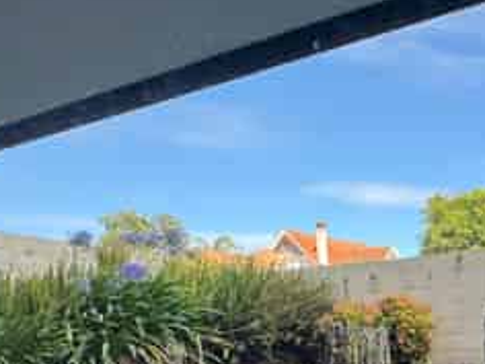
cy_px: 392
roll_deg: +2.2
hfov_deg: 43.1
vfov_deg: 32.7
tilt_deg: -4.4
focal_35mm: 39
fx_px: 546
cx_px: 450
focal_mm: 2.22
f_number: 2.2
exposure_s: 1/176
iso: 40
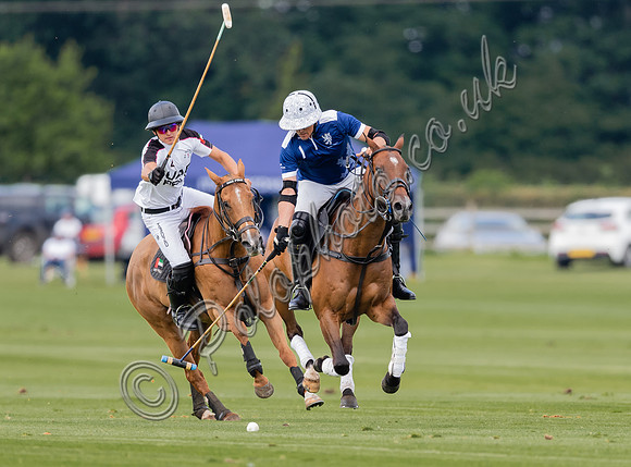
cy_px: 265
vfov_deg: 1.6
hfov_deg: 2.2
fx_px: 16295
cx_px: 270
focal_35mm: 898
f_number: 4
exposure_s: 1/1000
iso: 400
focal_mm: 500
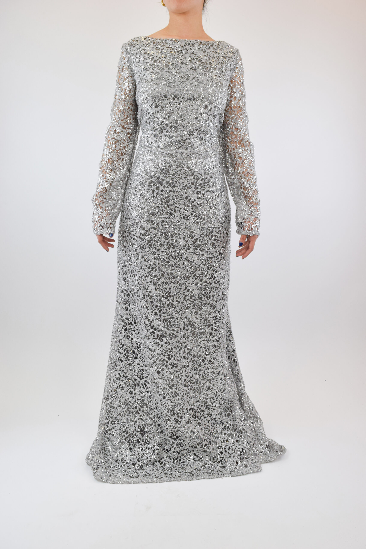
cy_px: 274
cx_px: 183
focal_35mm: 32
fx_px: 480
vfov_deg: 59.5
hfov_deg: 41.7
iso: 400
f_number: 9
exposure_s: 1/80
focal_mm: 21
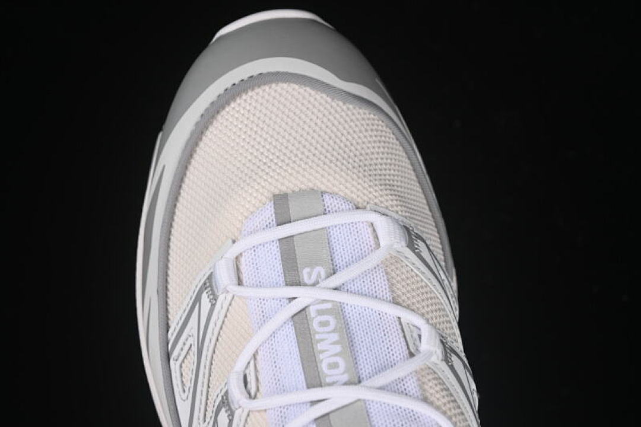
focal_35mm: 75
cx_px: 320
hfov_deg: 27.0
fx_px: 1335
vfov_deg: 18.2
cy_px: 214
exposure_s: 1/80
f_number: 7.1
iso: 160
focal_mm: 50
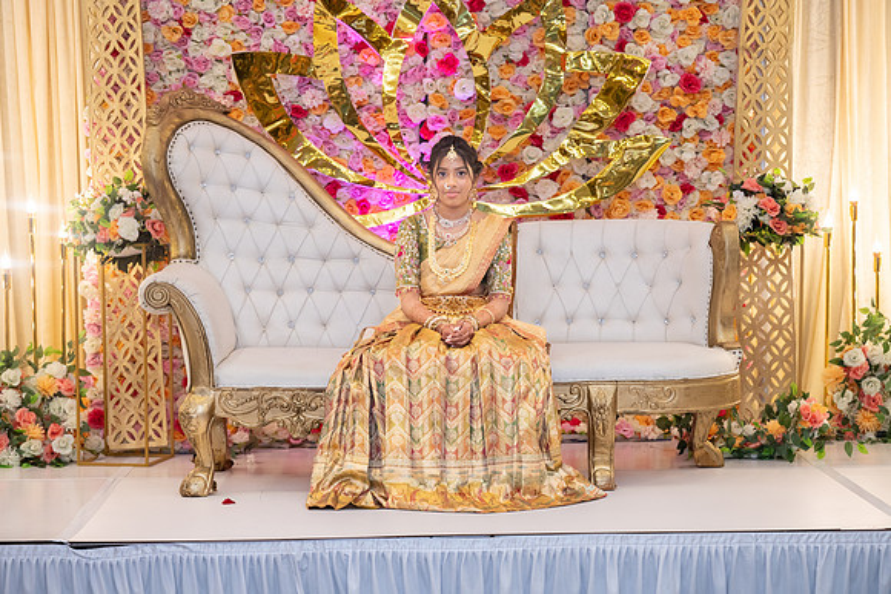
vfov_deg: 15.9
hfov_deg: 23.6
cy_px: 297
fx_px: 2129
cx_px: 446
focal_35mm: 86
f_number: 3.5
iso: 1000
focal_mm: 86
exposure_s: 1/160
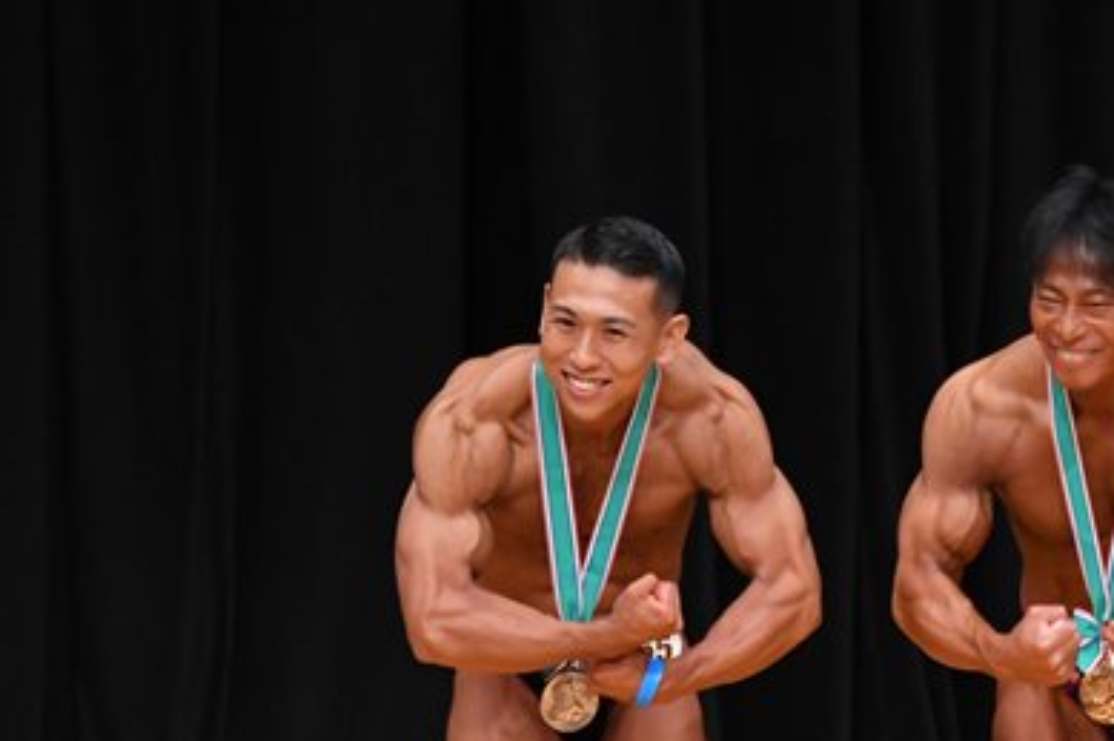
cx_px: 1058
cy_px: 672
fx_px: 18496
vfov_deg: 2.3
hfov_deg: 3.4
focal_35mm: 598
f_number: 5.6
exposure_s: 1/400
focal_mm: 200
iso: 3200
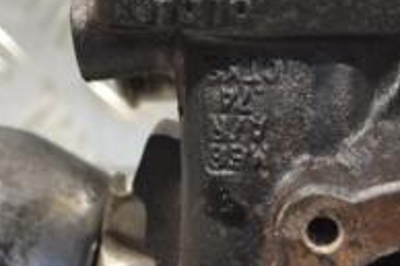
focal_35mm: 186
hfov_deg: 11.1
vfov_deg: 7.4
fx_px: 2065
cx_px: 241
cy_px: 204
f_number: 5.3
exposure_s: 1/50
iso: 400
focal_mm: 40
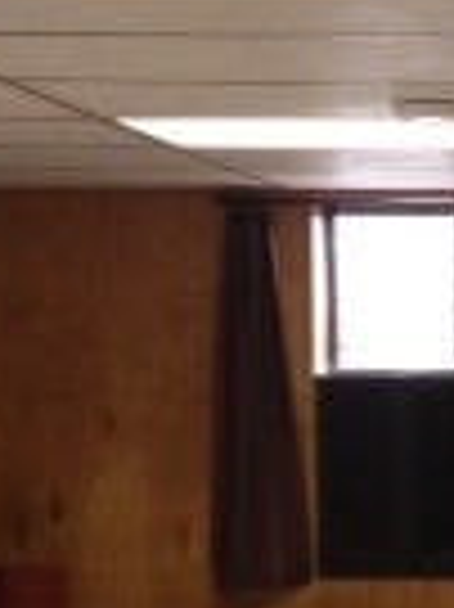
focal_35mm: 166
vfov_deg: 11.8
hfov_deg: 8.7
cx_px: 728
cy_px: 622
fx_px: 2907
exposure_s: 1/20
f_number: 2.4
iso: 100
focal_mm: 4.28
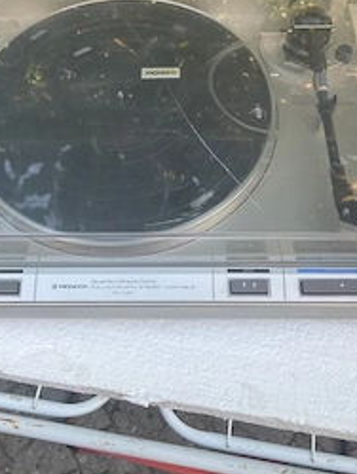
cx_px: 169
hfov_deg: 36.0
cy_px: 140
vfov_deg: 45.7
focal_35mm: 40
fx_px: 549
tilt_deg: -53.0
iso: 32
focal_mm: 5.1
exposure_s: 1/121
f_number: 1.6
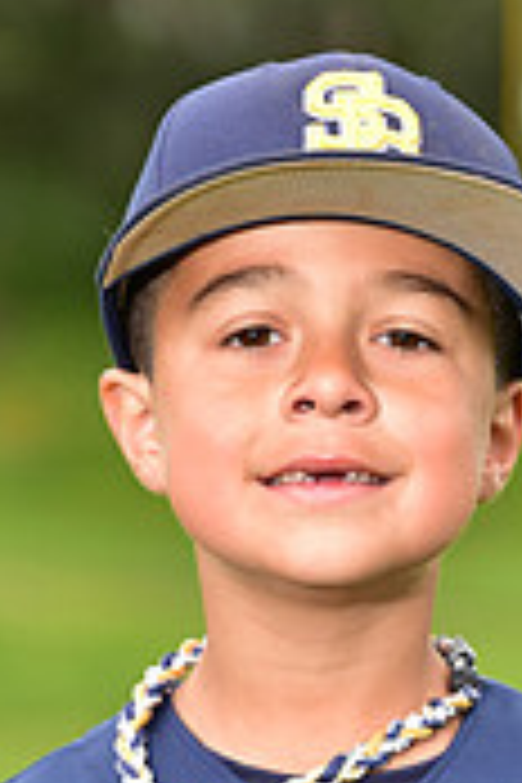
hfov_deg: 2.7
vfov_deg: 4.1
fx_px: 10896
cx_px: 286
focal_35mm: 501
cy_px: 860
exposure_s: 1/250
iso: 400
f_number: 5.6
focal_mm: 150
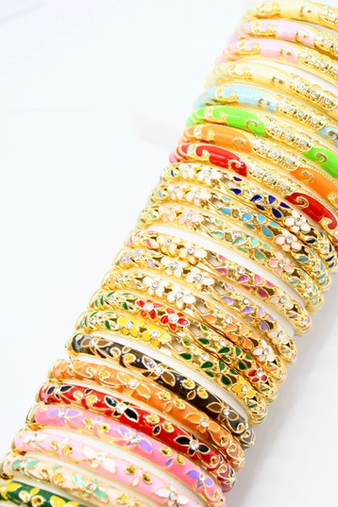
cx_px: 223
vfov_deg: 23.6
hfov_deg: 15.9
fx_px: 1211
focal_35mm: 86
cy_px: 278
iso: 16000
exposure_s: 1/800
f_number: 5.6
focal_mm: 38
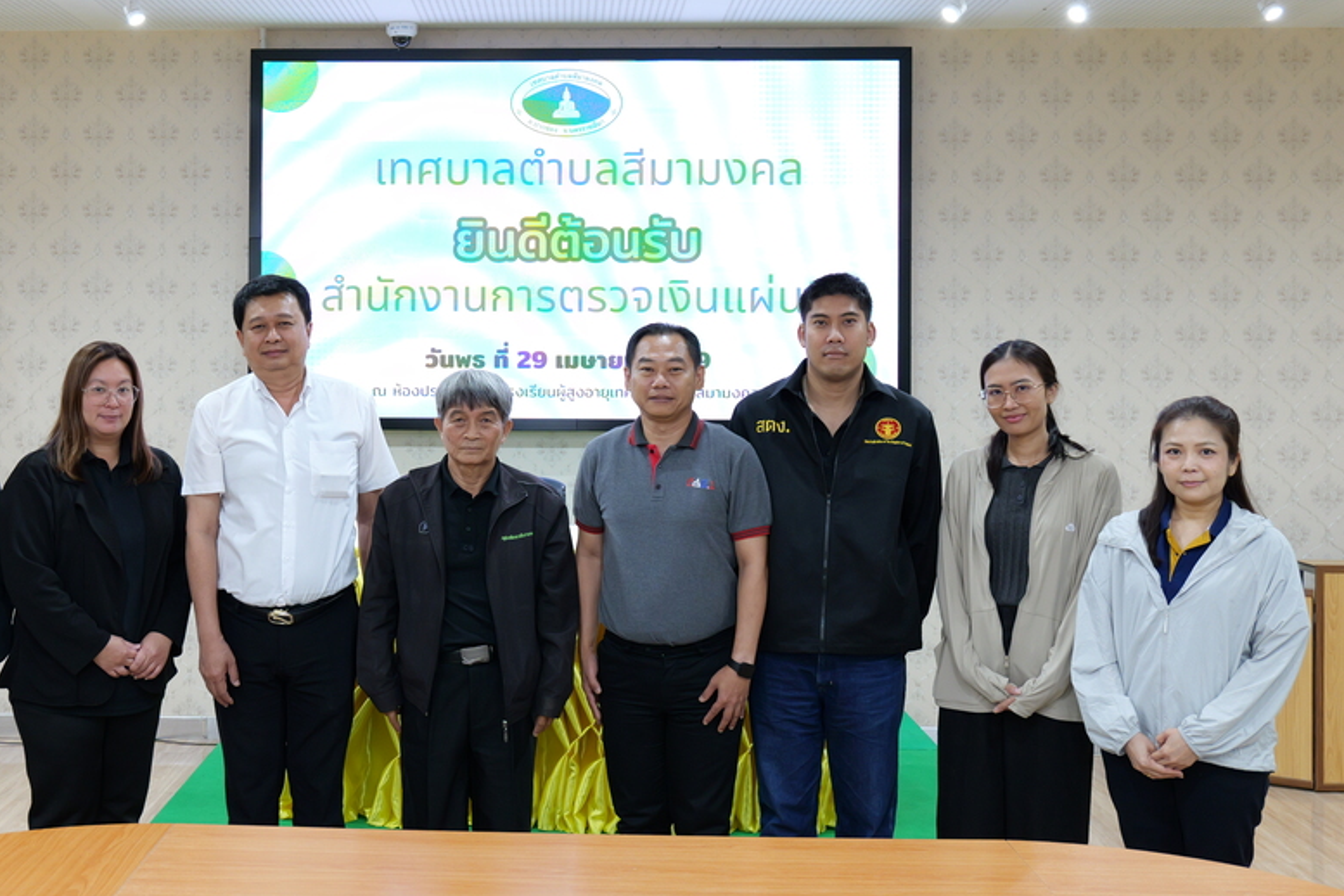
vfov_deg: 30.4
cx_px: 486
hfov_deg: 44.1
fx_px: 1643
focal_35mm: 44
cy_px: 330
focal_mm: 32
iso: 2000
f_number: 5.6
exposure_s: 1/40
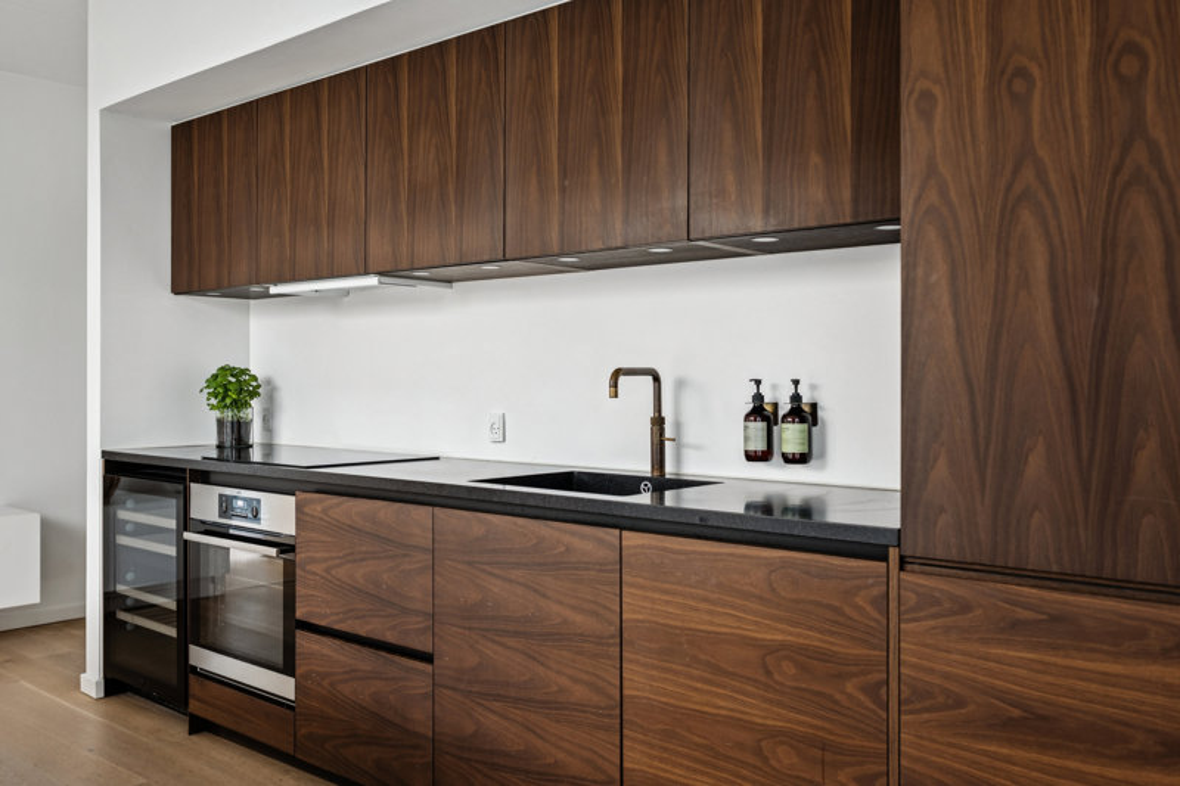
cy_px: 393
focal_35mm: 30
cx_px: 590
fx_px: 983
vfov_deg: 43.6
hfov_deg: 61.9
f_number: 4
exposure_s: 1/15
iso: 1000
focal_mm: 30
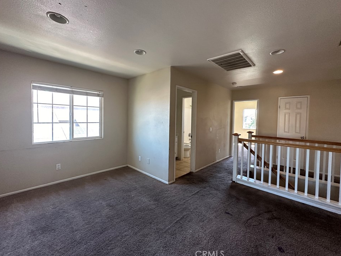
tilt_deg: -1.3
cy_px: 122
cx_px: 173
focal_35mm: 15
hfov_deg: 98.2
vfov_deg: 81.7
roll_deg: -0.9
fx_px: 148
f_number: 2.2
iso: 250
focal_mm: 2.22
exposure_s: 1/120
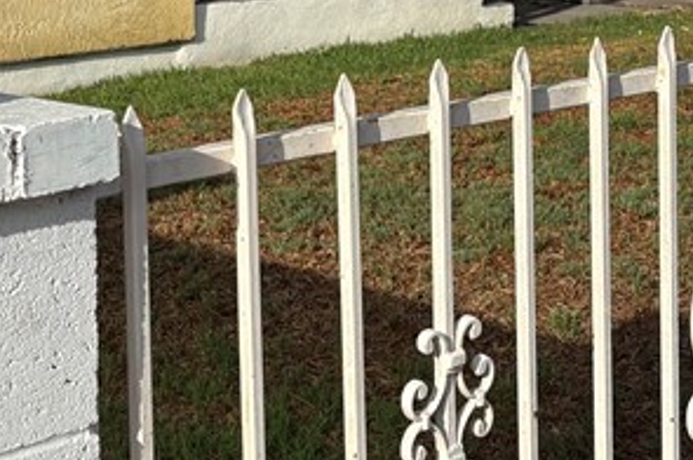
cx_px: 334
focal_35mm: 94
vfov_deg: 14.3
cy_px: 0
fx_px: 1807
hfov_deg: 21.7
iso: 50
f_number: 1.6
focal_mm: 5.96
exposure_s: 1/5814
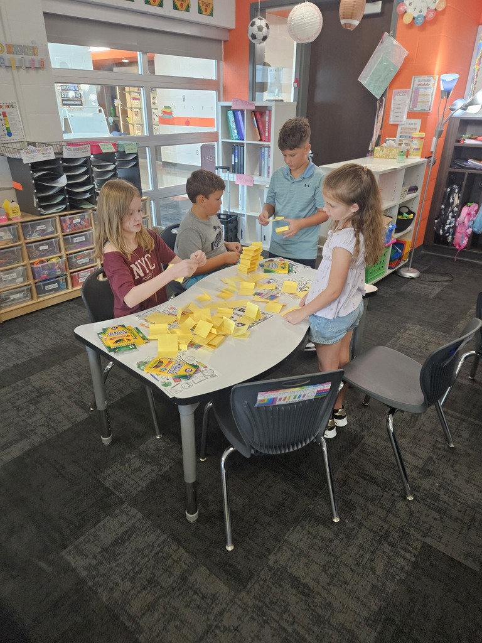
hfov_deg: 58.9
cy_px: 322
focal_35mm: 23
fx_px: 427
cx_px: 241
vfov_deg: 73.9
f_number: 1.8
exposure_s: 1/120
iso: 640
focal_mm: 5.4
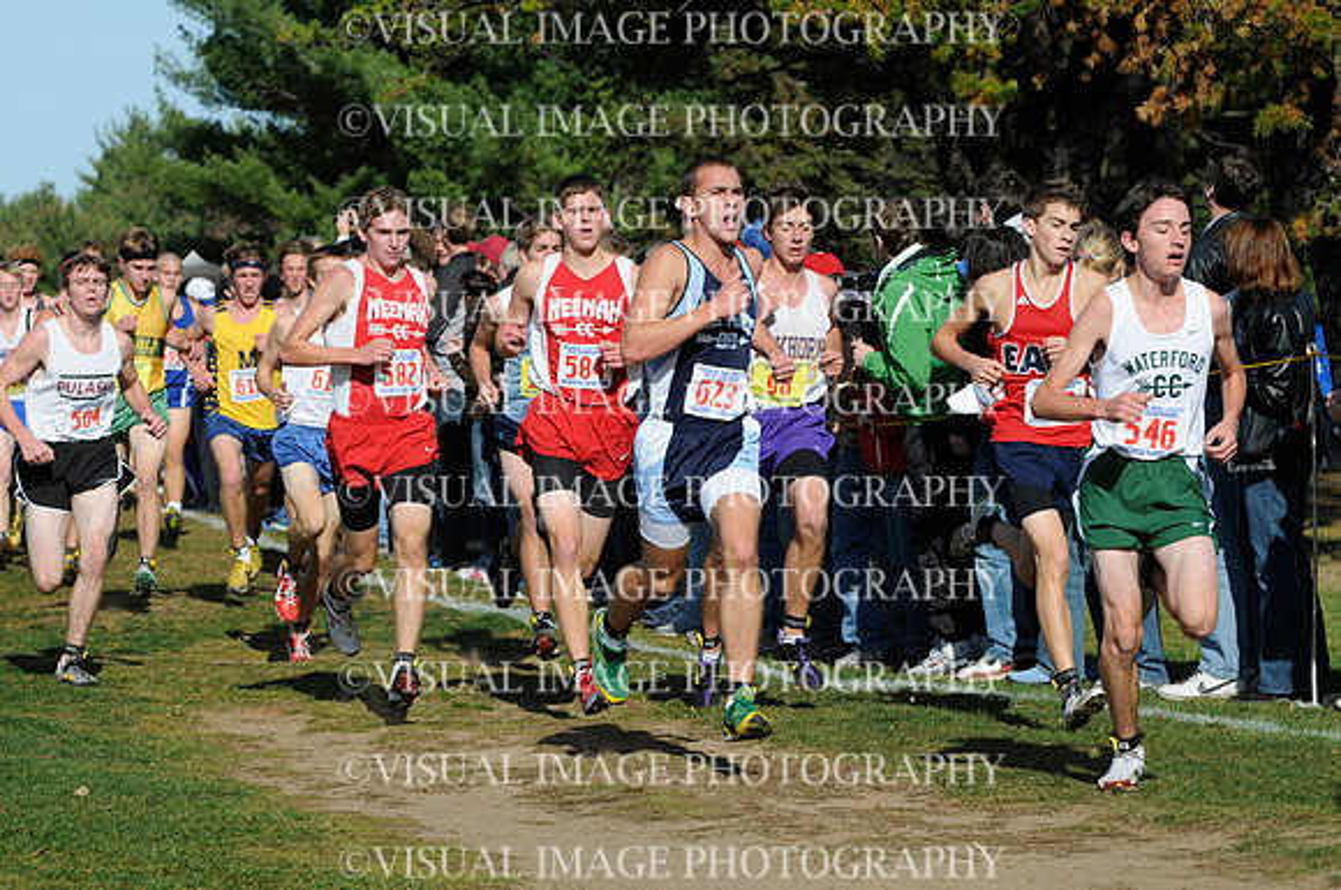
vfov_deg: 7.9
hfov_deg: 11.8
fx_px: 6472
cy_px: 445
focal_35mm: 174
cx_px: 670
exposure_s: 1/800
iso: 200
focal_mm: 116
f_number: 5.6
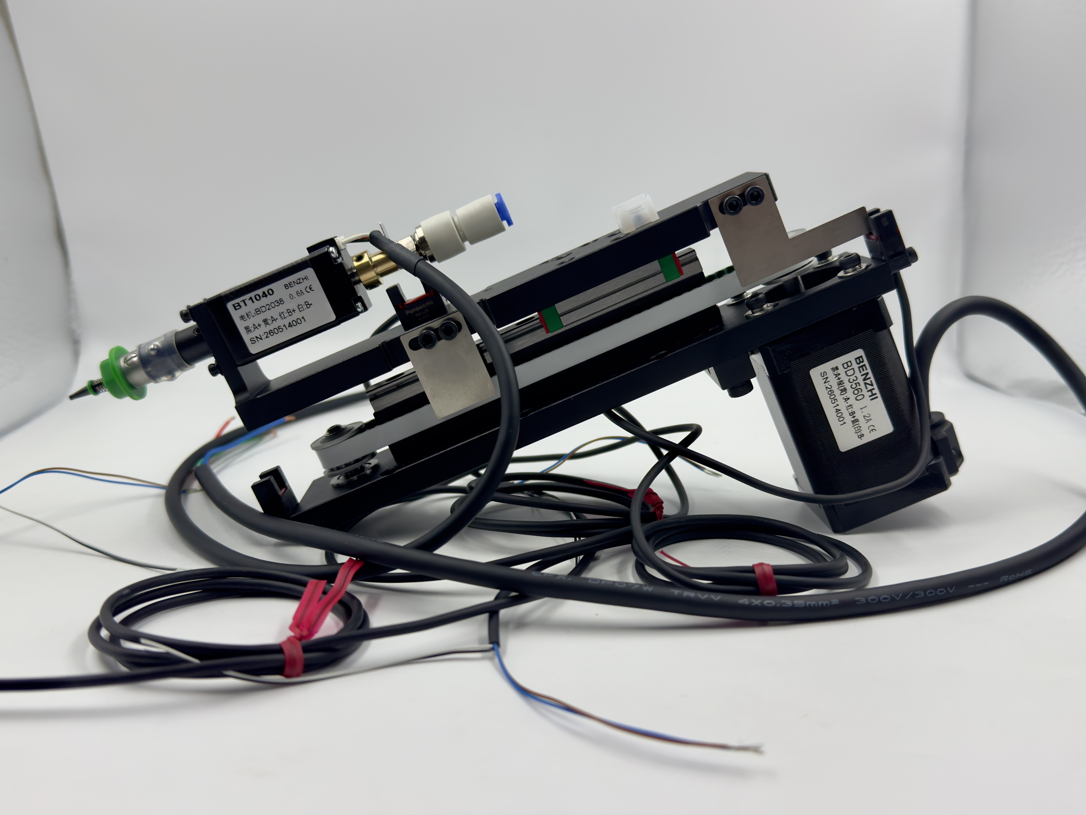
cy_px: 408
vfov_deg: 40.7
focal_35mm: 35
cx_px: 543
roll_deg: +0.7
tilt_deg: -12.7
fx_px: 1098
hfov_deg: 52.6
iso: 100
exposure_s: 1/1333
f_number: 1.78
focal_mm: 6.76
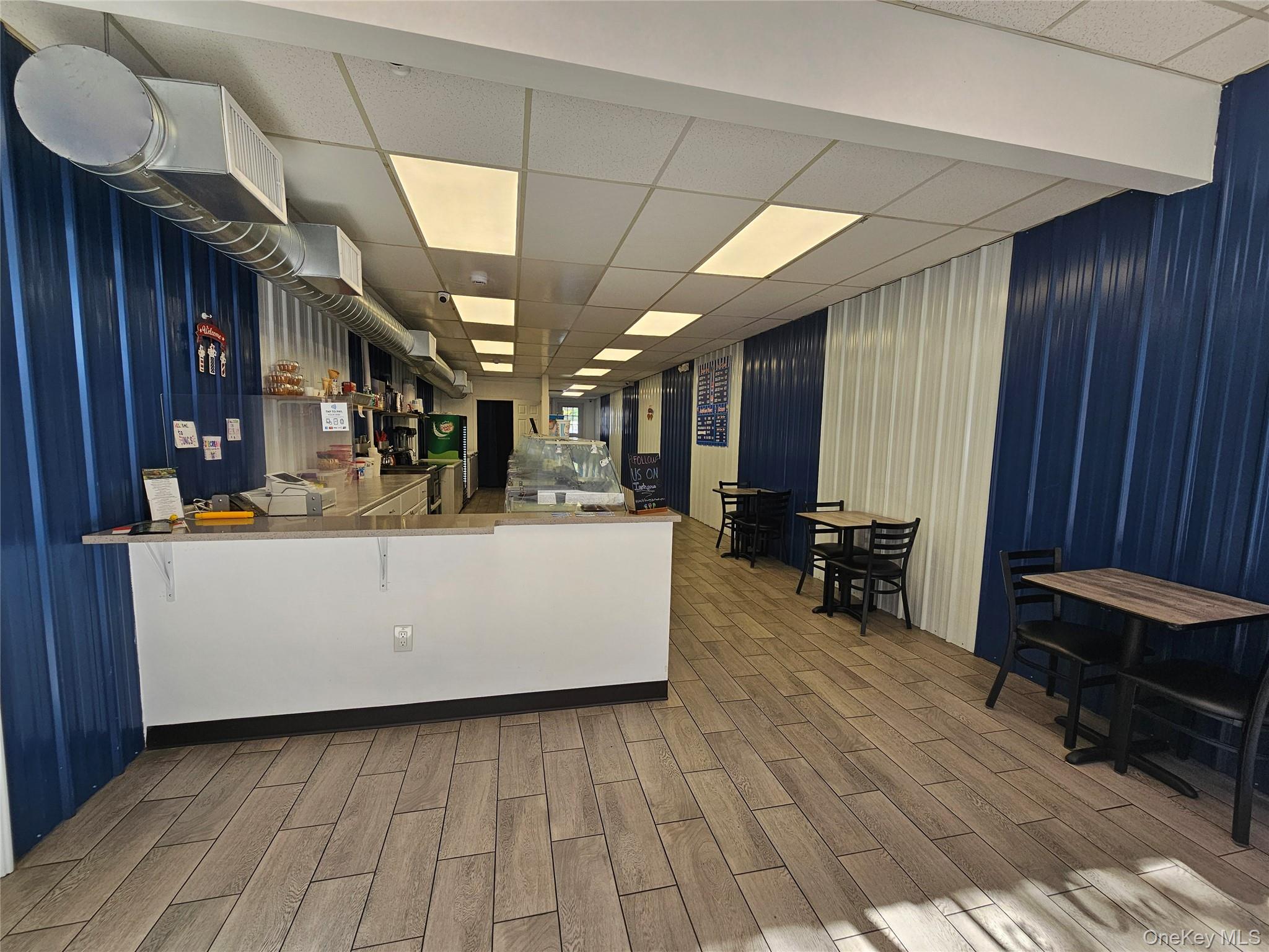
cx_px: 634
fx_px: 477
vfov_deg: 89.9
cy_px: 476
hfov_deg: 106.2
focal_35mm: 13
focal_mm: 2.2
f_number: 2.2
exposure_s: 1/159
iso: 50
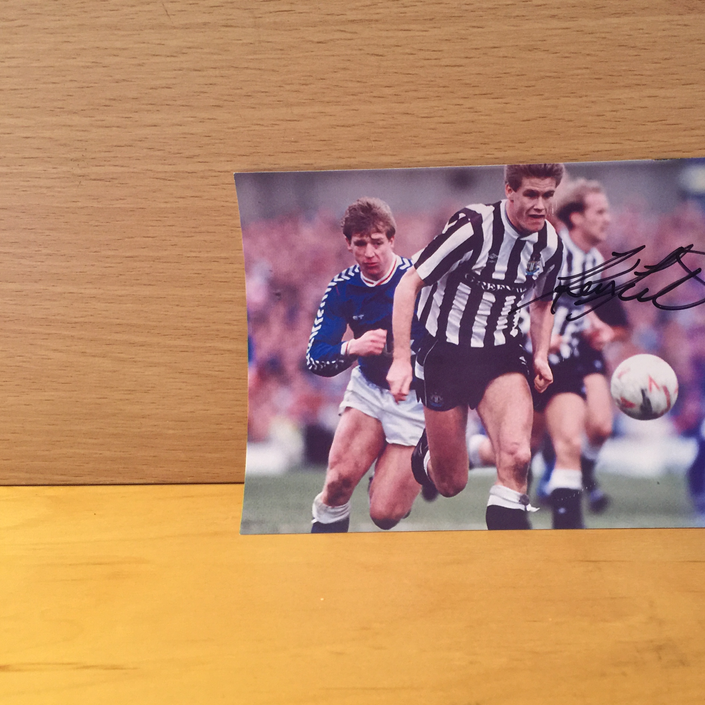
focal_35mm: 35
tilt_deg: -13.2
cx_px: 471
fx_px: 806
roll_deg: +0.0
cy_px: 358
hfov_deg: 46.5
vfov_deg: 47.2
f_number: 2.2
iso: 100
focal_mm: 4.15
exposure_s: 1/10
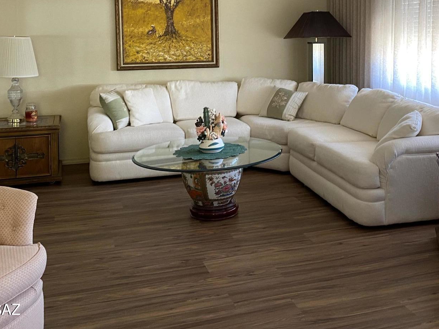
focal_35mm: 42
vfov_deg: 33.4
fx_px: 533
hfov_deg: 44.5
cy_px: 68
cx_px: 267
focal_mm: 4.25
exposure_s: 1/60
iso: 125
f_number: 1.8
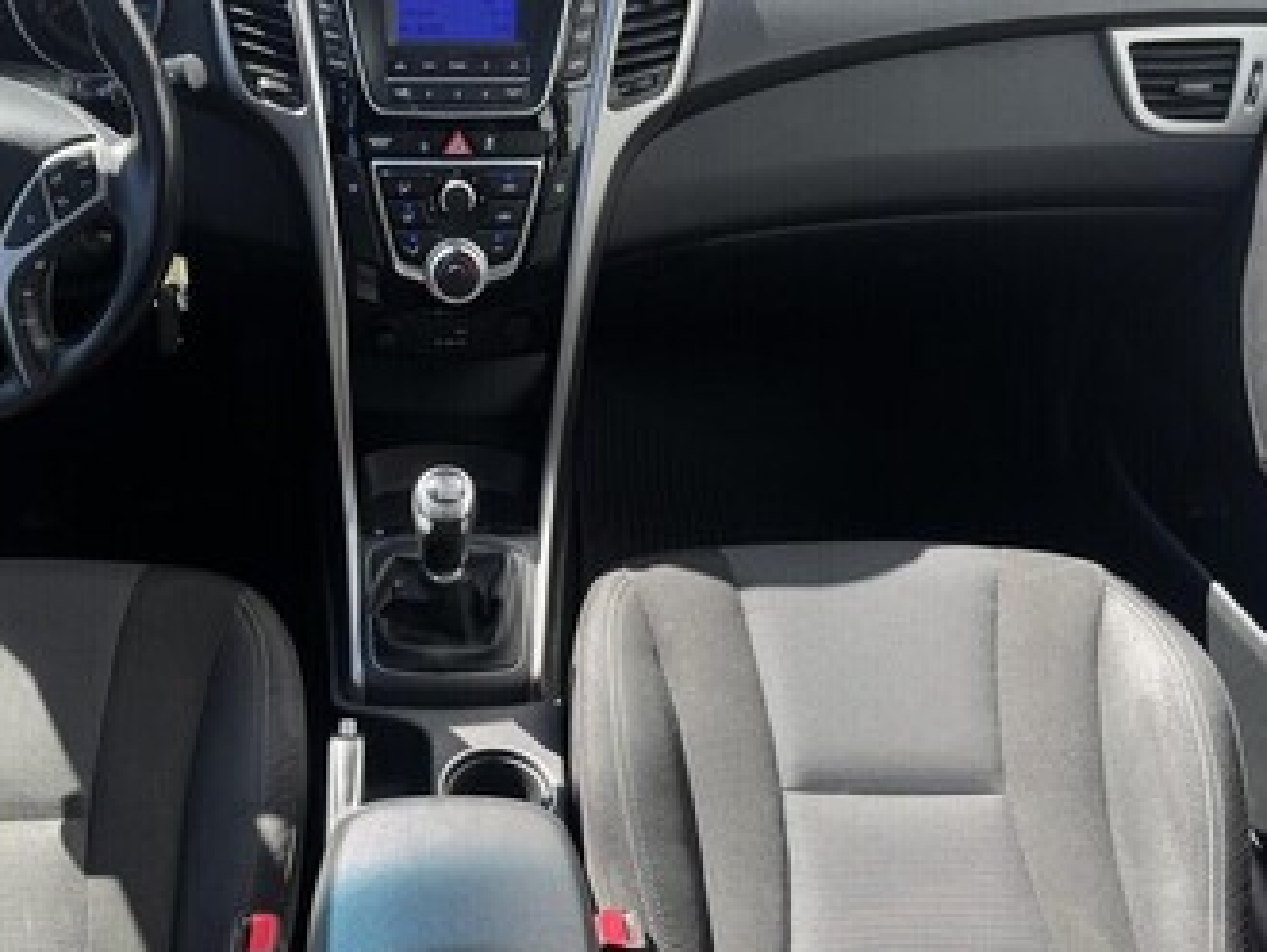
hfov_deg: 46.1
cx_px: 430
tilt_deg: -48.6
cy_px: 608
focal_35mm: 40
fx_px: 1465
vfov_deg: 35.8
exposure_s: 1/802
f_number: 1.78
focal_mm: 6.76
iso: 80
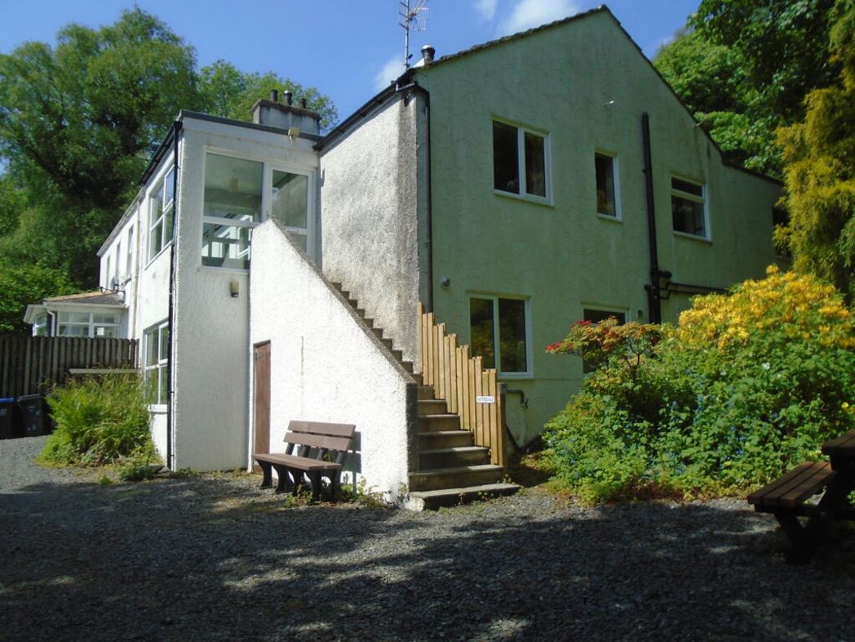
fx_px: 642
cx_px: 428
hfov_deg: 67.3
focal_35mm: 26
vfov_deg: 53.1
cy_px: 321
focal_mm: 4.6
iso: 100
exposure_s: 1/200
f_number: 8
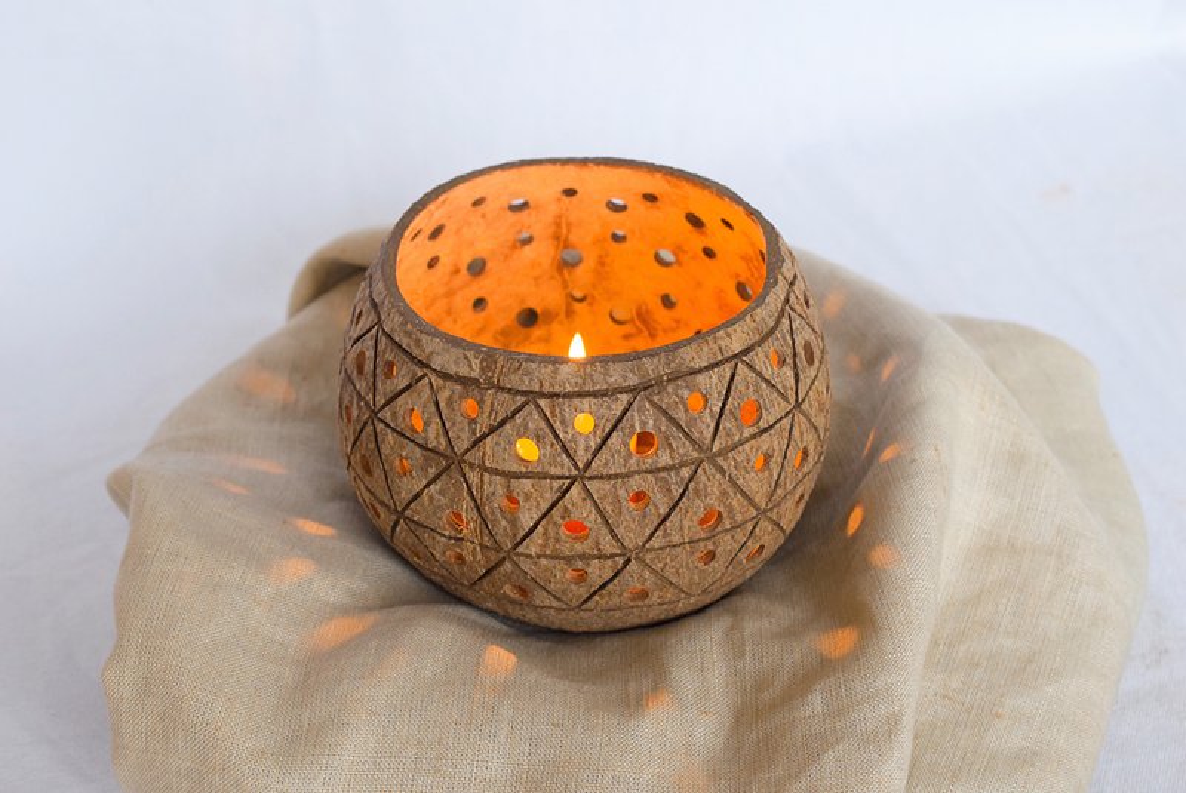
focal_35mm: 63
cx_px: 593
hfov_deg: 31.9
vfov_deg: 21.6
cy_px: 396
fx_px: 2077
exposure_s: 1/30
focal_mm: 42
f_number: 8
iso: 800
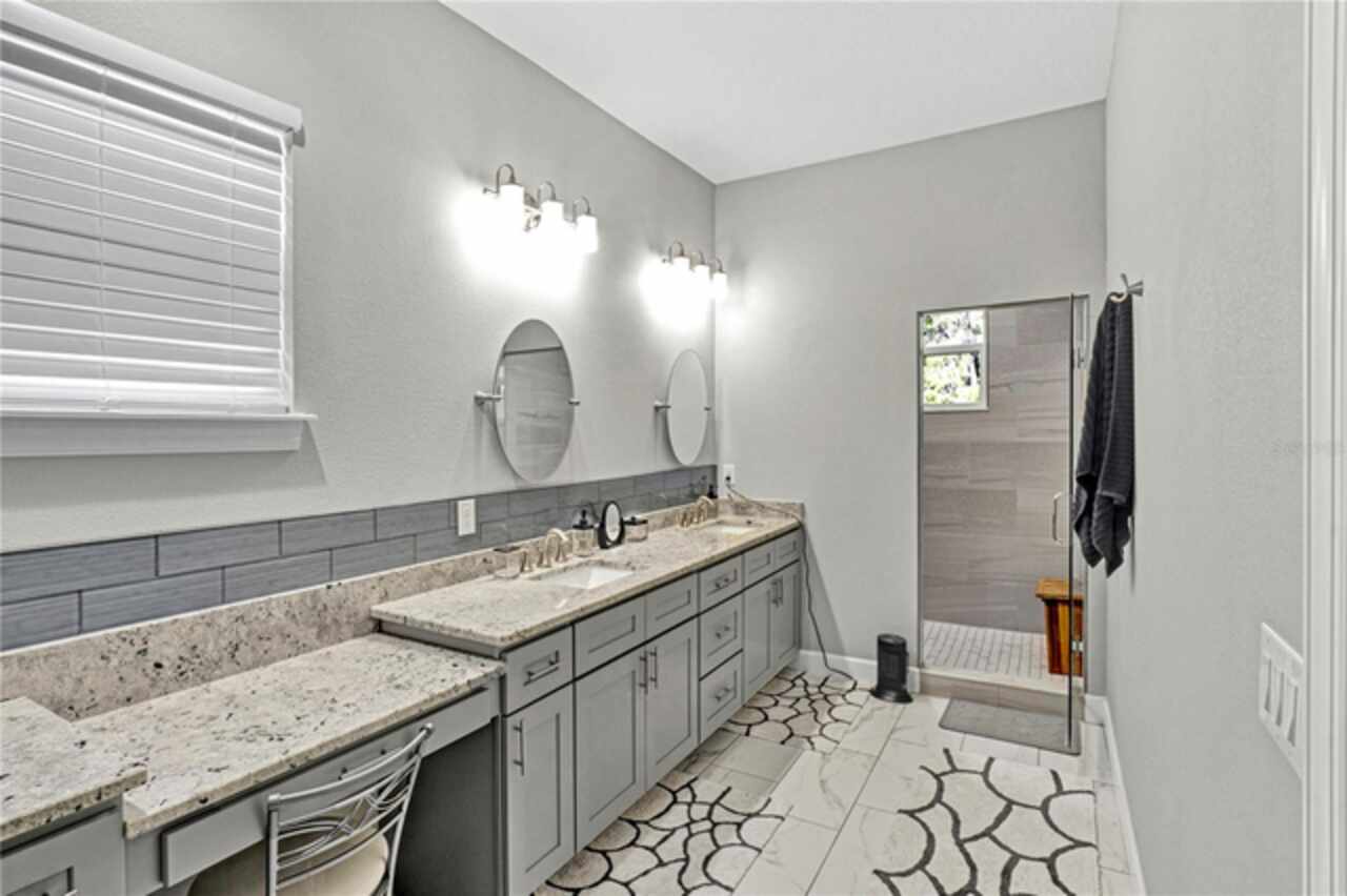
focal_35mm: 16
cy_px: 448
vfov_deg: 72.0
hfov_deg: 95.0
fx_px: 617
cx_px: 674
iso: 320
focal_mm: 11
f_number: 16
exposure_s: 1/3.33
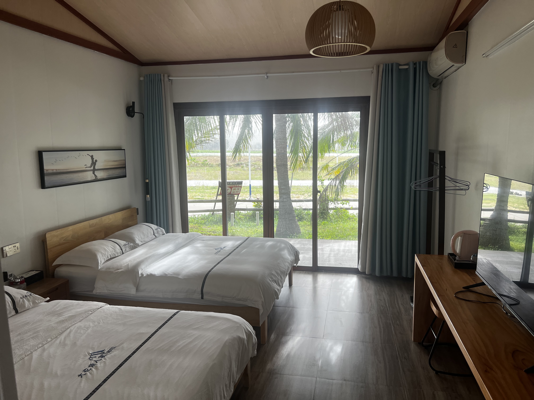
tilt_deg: -6.7
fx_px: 401
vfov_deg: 53.1
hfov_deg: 67.3
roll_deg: +0.2
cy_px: 200
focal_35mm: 26
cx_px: 267
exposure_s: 1/375
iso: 50
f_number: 1.5
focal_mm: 5.7
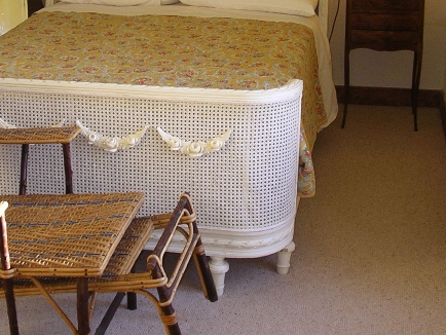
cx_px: 169
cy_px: 74
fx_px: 902
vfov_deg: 20.8
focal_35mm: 70
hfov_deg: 27.7
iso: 64
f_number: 2.9
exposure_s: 1/30
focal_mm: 5.8
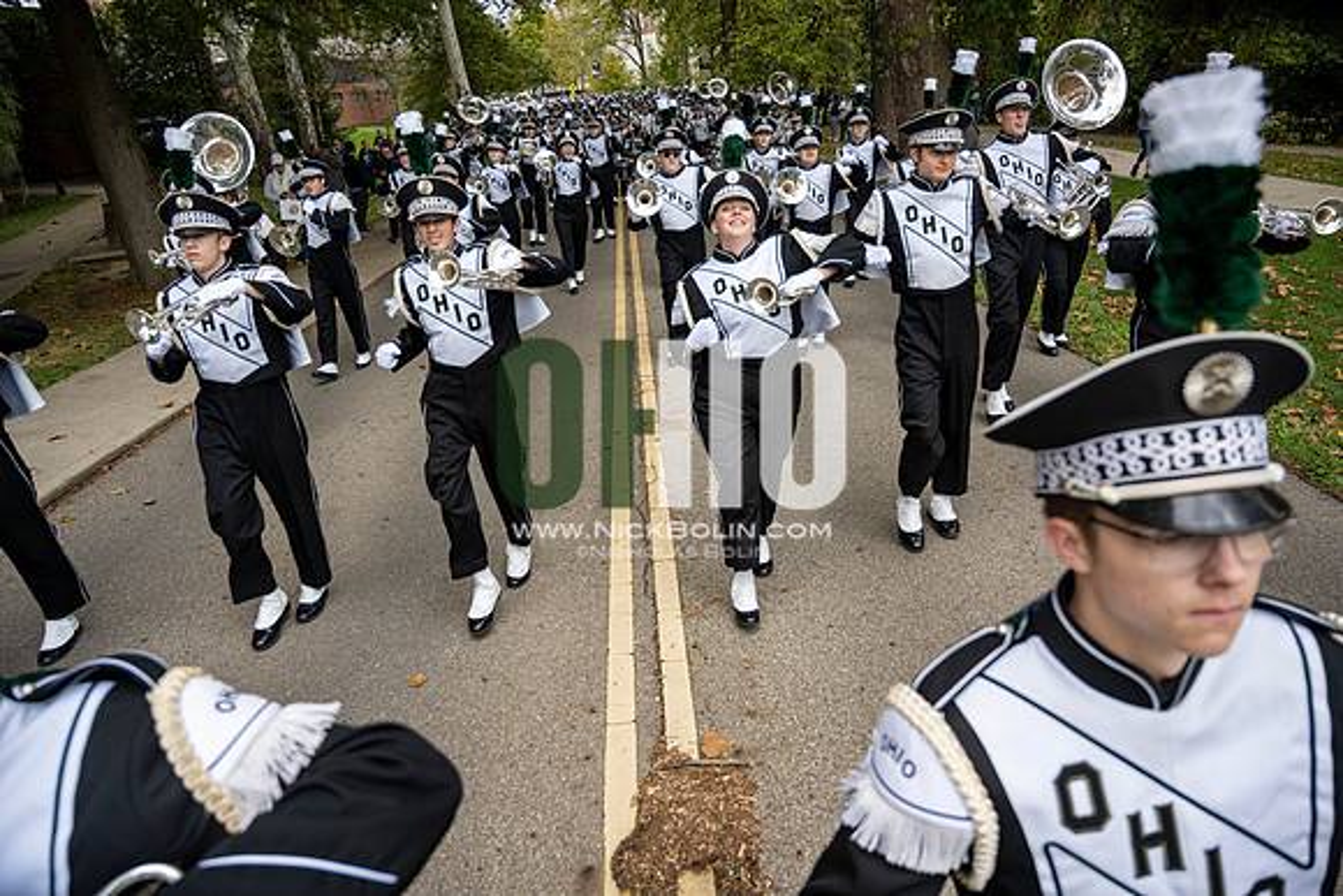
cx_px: 672
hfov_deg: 73.7
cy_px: 448
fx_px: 896
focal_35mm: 24
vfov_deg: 53.2
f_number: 4
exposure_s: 1/1000
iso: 500
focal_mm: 24
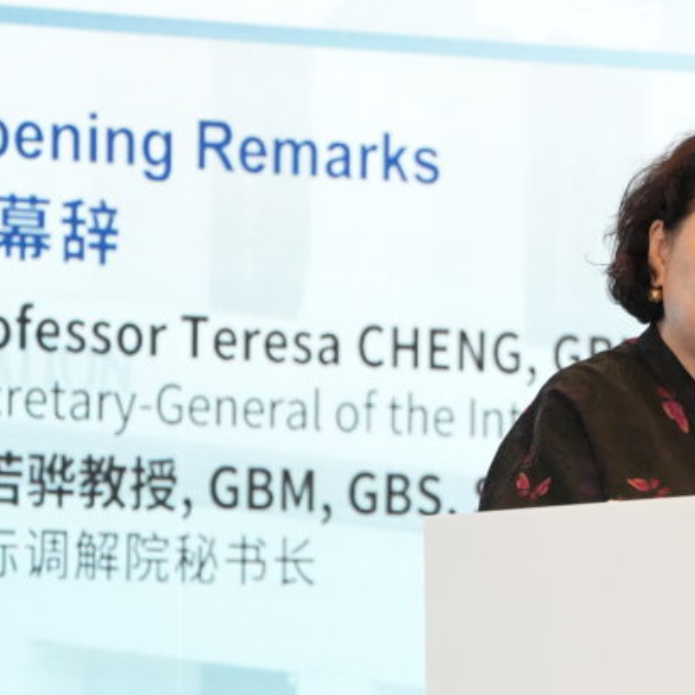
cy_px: 539
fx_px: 12743
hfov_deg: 3.1
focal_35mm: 561
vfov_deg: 3.1
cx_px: 725
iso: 3200
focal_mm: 265
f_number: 5.6
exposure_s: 1/160
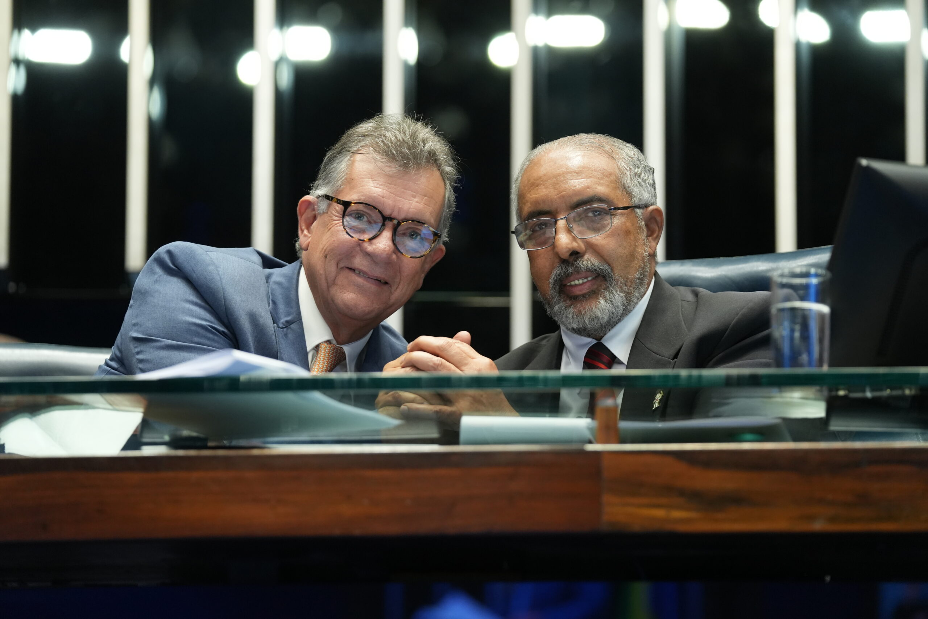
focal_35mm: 144
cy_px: 310
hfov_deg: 14.3
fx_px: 3712
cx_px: 464
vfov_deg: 9.5
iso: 3200
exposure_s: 1/125
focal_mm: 144
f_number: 3.5
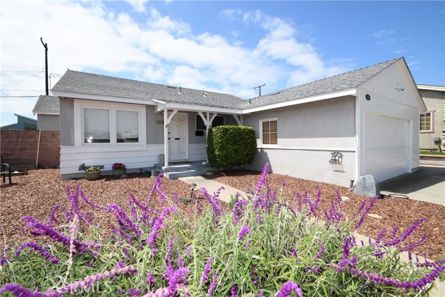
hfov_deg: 100.4
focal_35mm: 15
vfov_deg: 77.4
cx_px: 222
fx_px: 185
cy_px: 148
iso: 100
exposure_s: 1/250
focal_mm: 10
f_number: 8
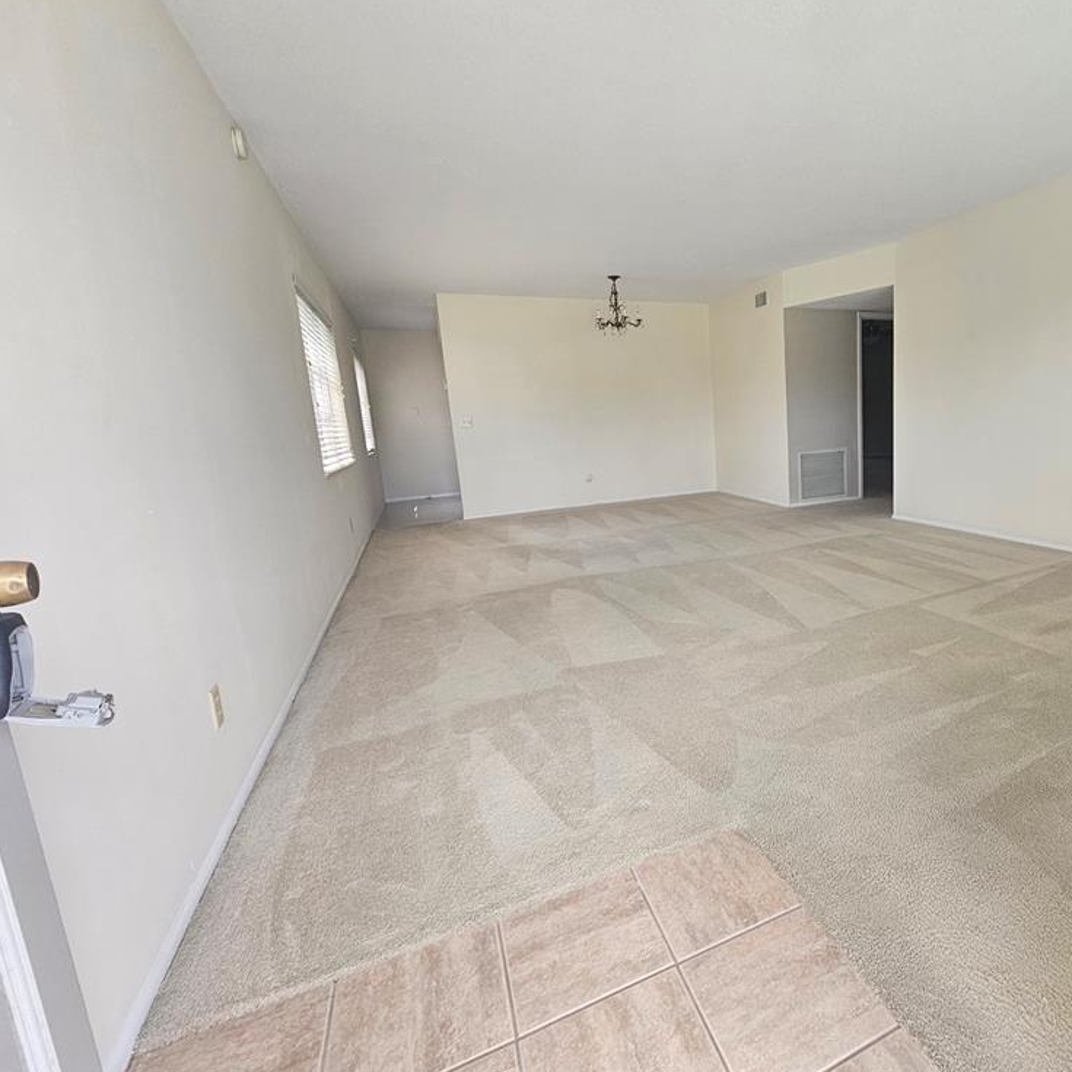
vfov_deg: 87.4
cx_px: 721
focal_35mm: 16
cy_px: 518
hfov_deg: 84.2
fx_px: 561
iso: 100
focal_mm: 2.2
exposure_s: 1/120
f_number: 2.2
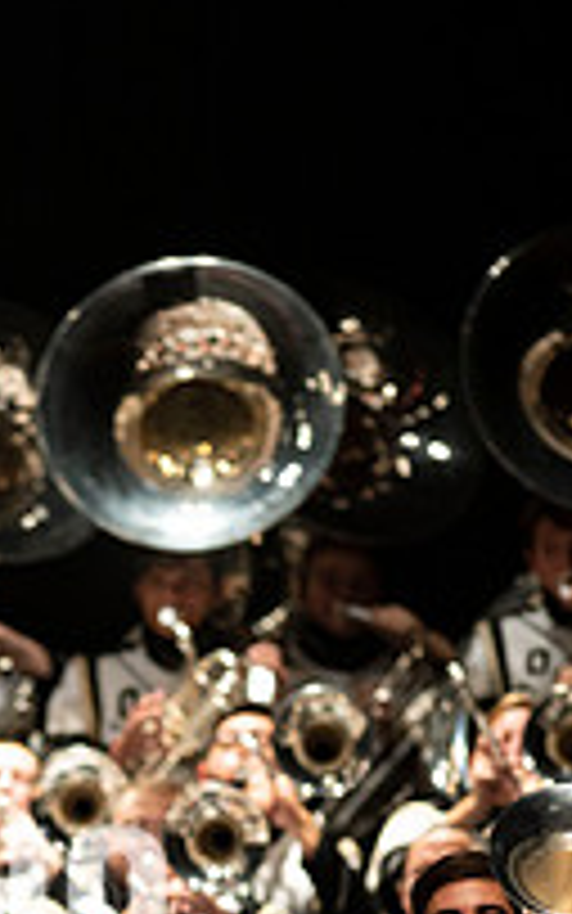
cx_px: -34
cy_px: 950
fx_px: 16899
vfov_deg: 3.1
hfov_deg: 1.9
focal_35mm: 678
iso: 3200
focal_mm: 300
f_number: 2.8
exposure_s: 1/500
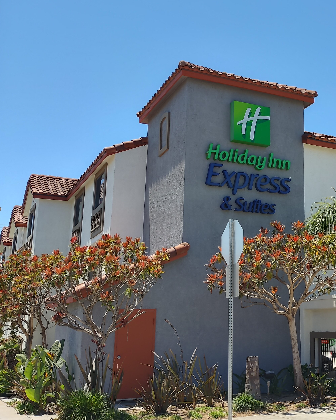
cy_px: 185
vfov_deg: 41.1
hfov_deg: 32.5
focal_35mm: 45
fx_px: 559
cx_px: 273
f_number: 1.79
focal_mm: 4.7
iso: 50
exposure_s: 1/482
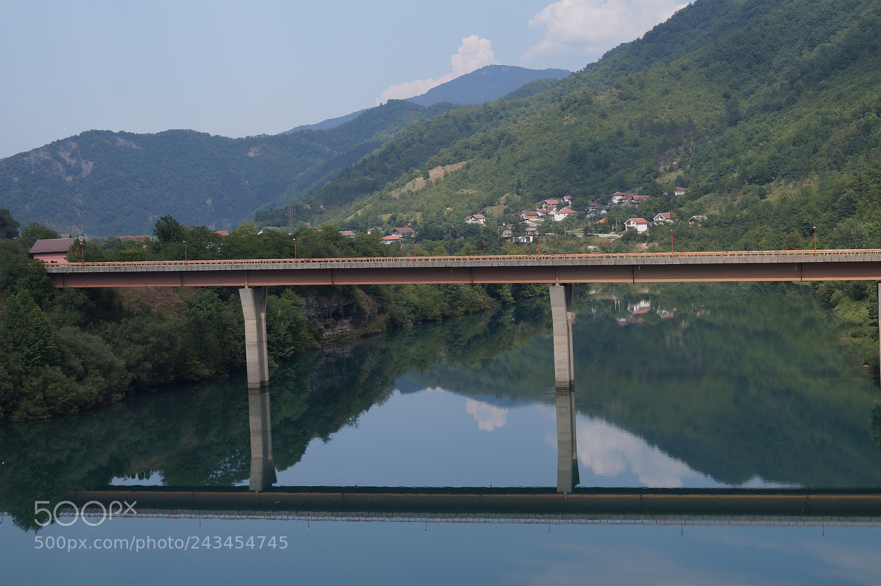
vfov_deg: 25.7
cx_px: 440
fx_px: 1283
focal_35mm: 52
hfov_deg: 37.9
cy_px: 293
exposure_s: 1/125
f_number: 7.1
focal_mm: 35
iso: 100
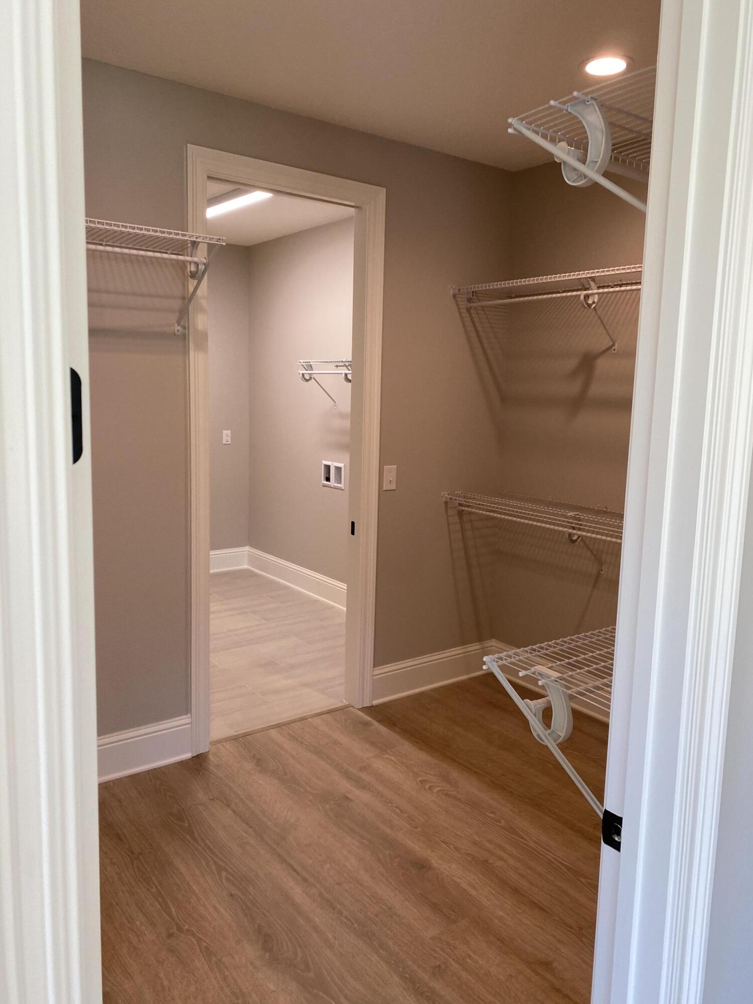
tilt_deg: -7.7
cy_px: 502
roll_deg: -1.2
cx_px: 376
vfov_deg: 67.3
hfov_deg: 53.1
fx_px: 754
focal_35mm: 26
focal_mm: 4.25
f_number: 1.8
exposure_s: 1/120
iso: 100
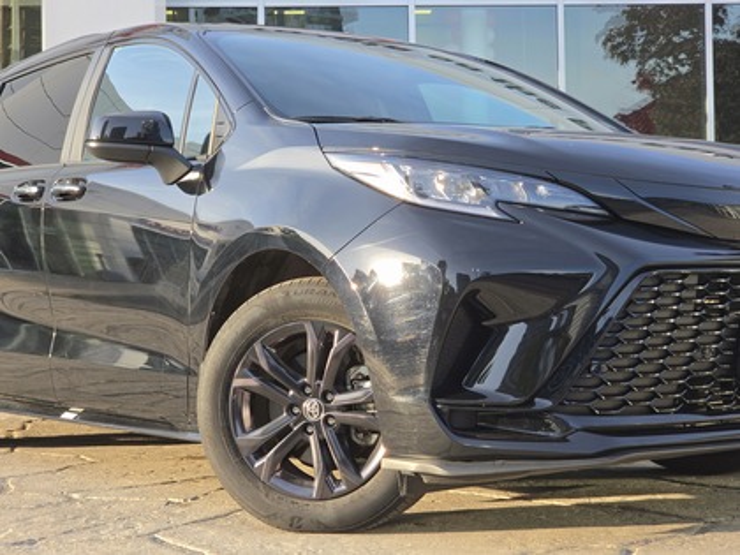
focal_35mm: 69
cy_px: 278
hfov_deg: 28.2
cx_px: 370
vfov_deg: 21.3
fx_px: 1475
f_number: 2.4
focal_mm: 7
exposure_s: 1/120
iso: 25
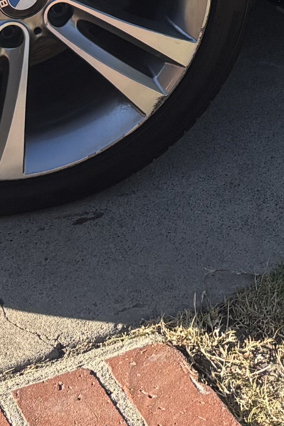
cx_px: 329
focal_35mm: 143
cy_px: -319
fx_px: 1692
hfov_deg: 9.5
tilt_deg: -17.5
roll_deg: -1.1
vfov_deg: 13.1
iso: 50
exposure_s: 1/1295
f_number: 1.6
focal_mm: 5.96
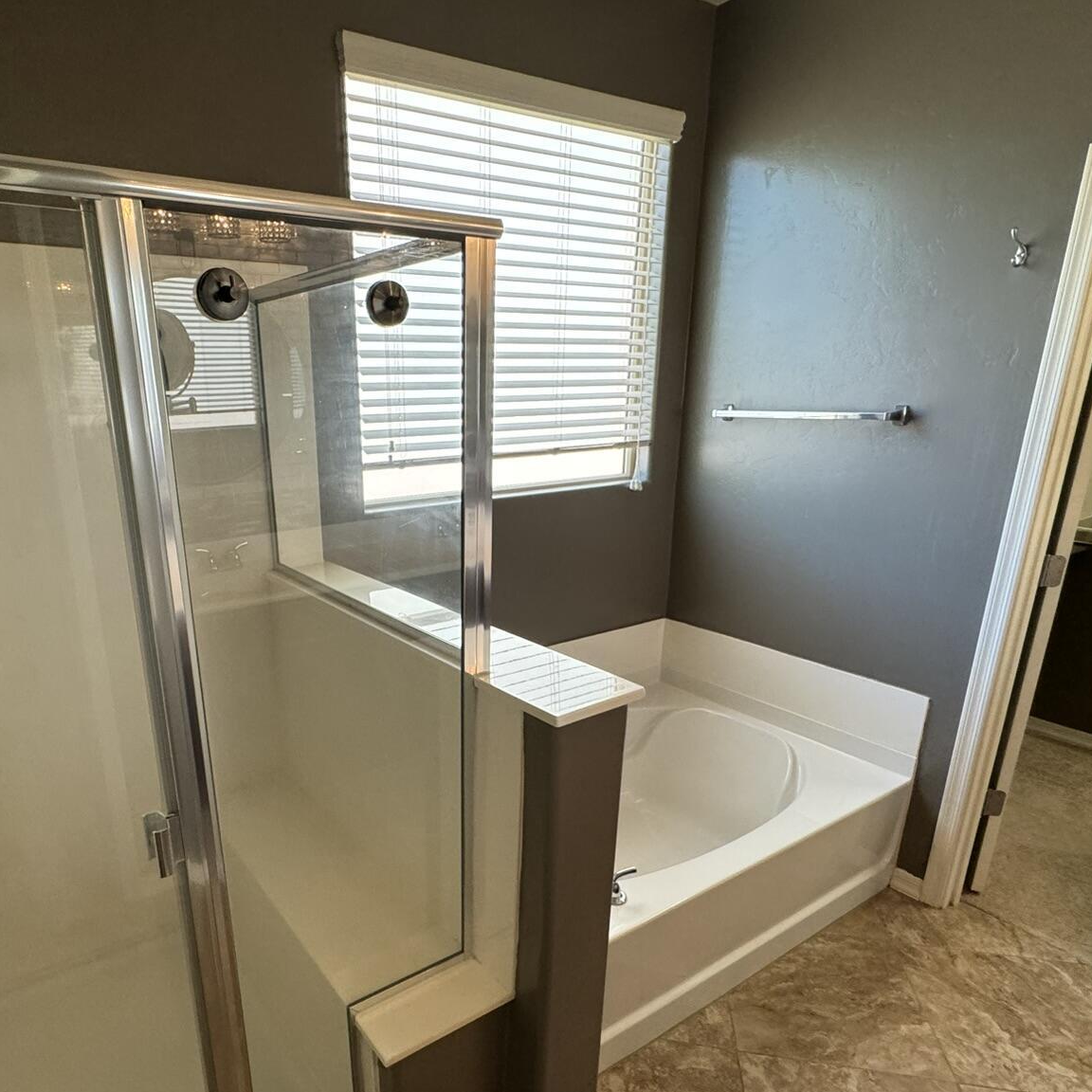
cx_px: 452
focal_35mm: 22
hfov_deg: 69.1
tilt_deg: -20.5
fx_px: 785
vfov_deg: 69.0
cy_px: 651
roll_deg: +0.7
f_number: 2.2
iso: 250
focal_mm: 2.22
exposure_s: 1/120
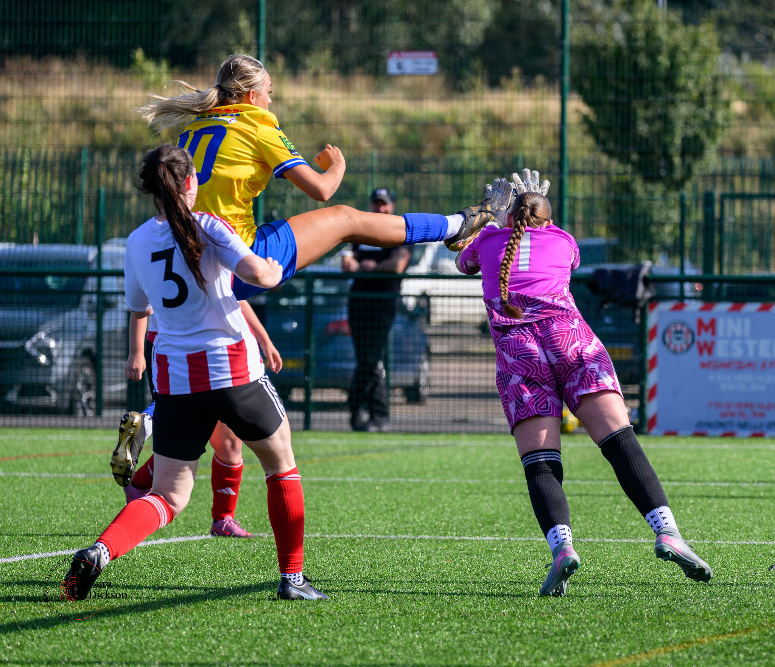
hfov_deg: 5.2
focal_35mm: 358
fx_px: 8465
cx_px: 583
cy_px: 324
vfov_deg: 4.5
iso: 640
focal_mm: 240
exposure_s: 1/2000
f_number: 5
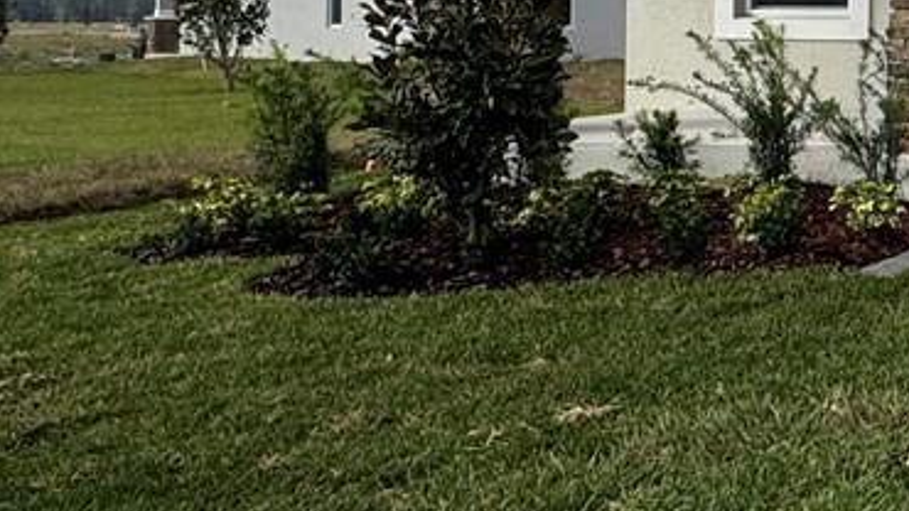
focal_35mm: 66
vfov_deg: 17.8
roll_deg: -0.8
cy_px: 0
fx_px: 1591
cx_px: 1452
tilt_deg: +0.3
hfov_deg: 23.5
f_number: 2.2
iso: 50
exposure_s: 1/1299
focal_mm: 2.22
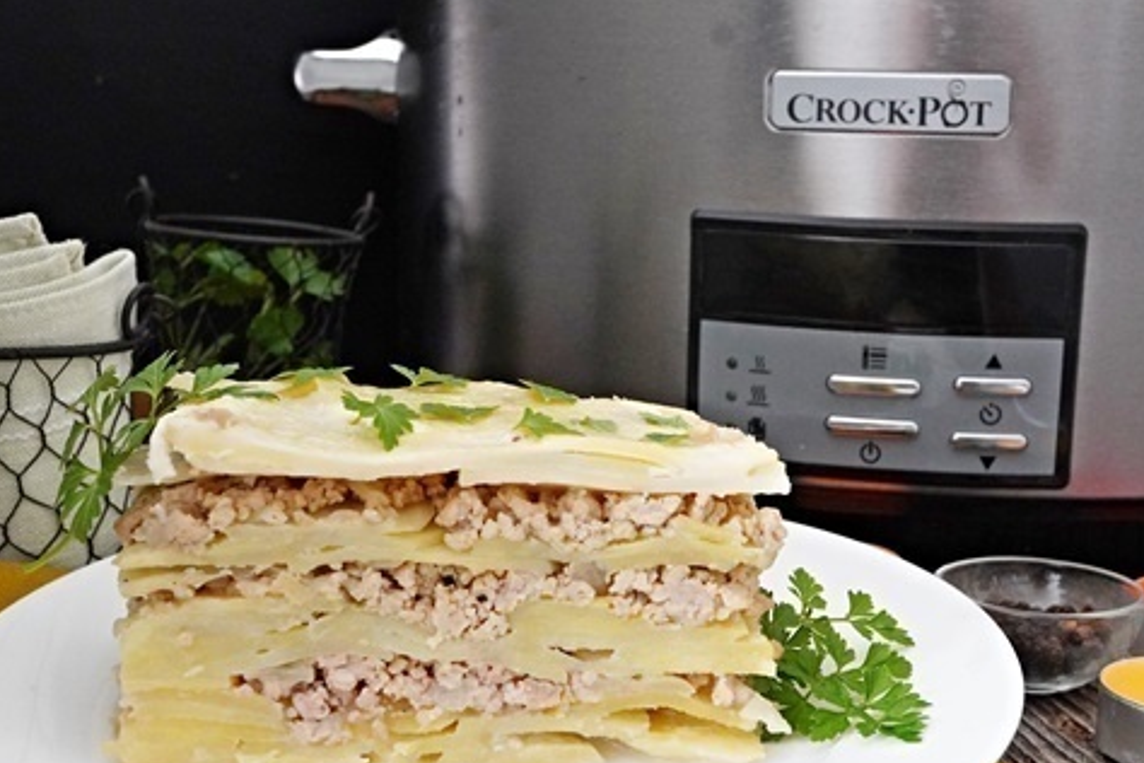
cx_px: 623
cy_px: 468
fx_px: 1811
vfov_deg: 23.7
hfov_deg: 35.0
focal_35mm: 57
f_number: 10
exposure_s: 1/25
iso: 4000
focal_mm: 30
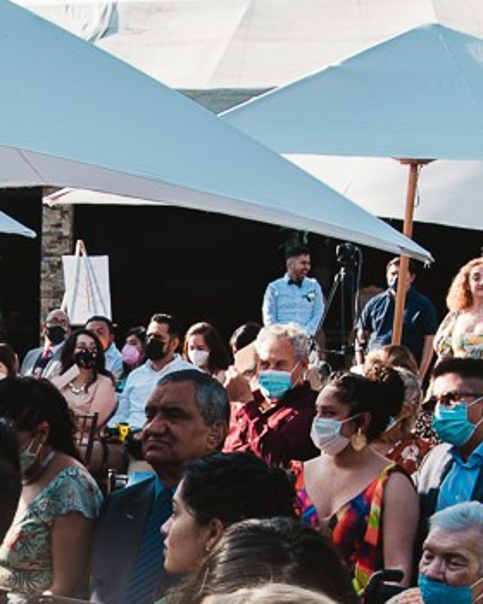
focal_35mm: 88
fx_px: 1572
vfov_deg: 20.9
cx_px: -69
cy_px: 626
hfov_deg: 16.8
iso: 100
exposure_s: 1/250
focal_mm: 16
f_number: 3.5
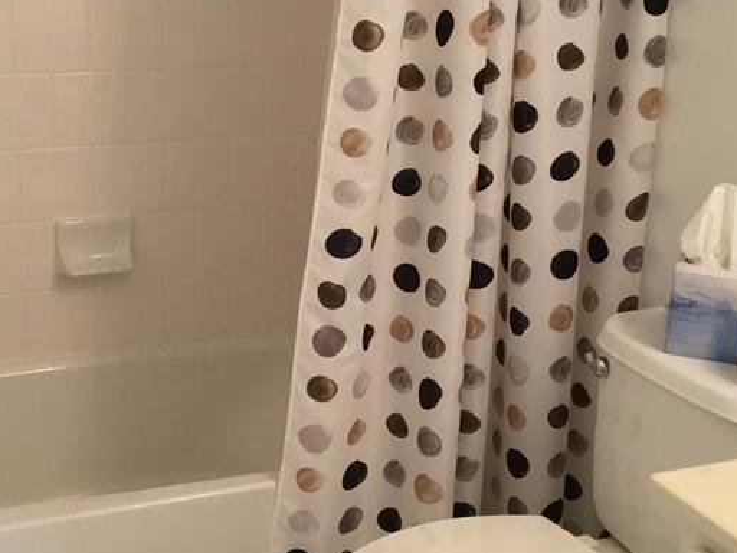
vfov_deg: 23.6
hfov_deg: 31.1
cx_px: 297
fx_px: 1320
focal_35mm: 62
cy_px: 287
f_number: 2.4
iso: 100
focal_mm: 3.3
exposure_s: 1/30
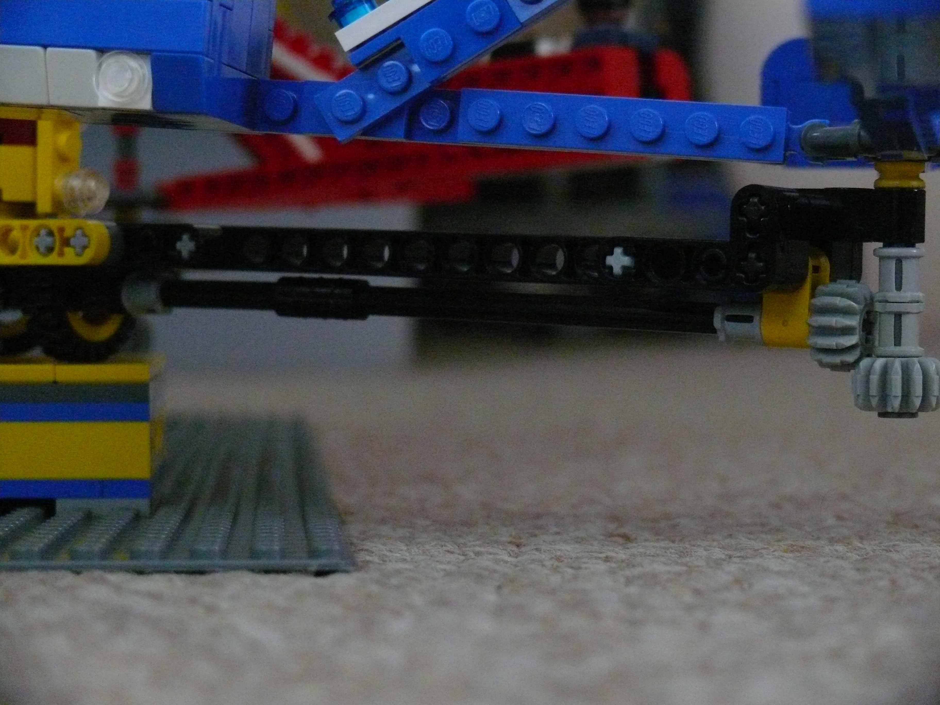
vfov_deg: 15.1
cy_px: 352
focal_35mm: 98
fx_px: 2661
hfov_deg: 20.0
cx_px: 470
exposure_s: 1/8
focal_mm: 20.7
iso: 800
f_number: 3.2
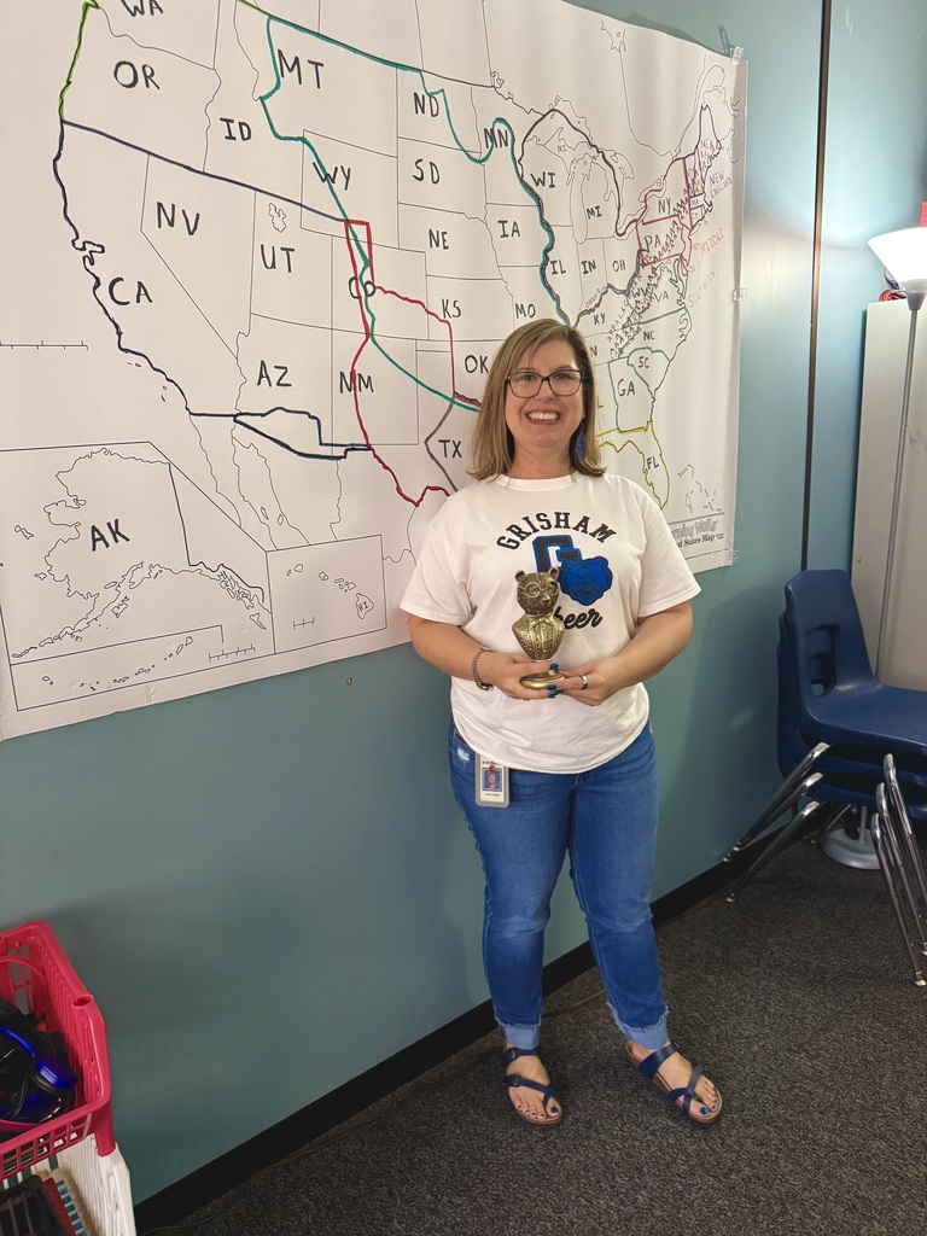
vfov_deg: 71.6
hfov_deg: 56.8
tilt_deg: -13.0
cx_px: 464
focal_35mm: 24
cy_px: 618
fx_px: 857
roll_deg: +3.7
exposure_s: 1/60
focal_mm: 6.76
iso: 500
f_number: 1.78
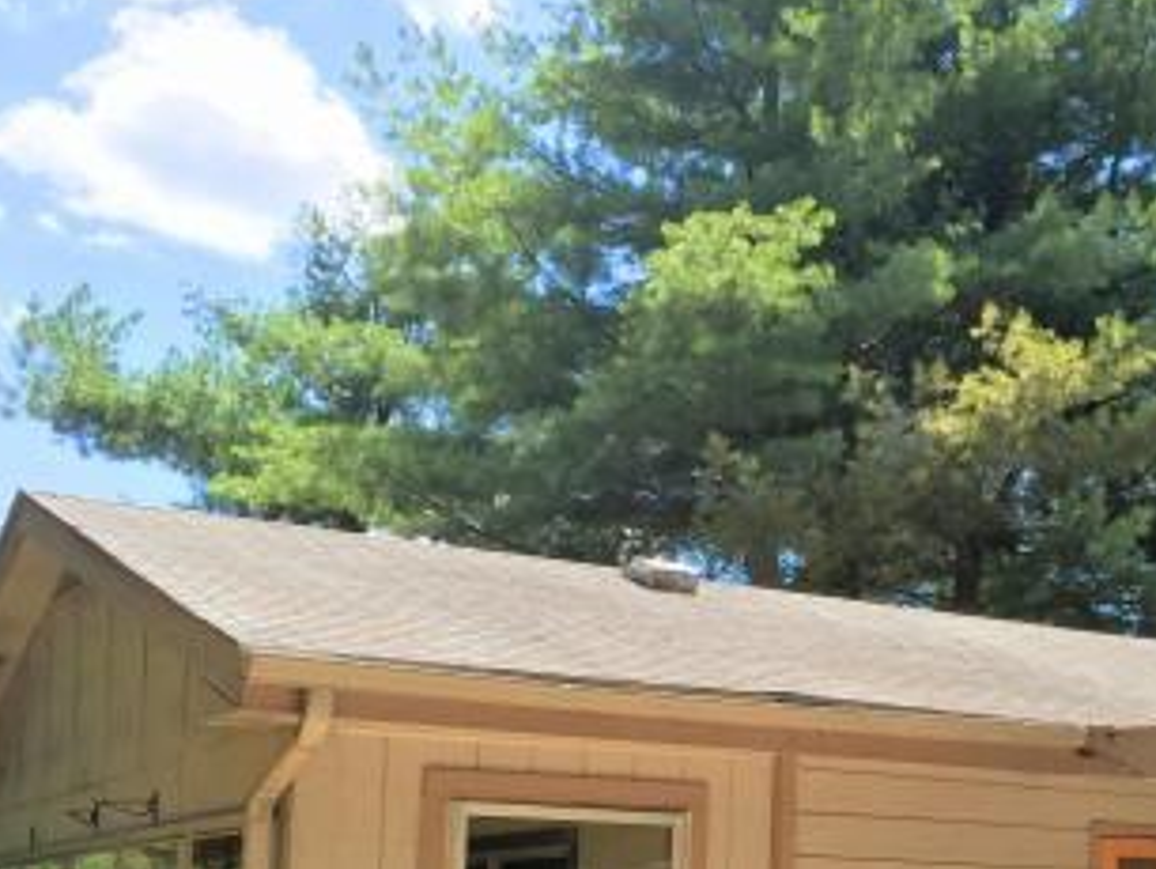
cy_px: 775
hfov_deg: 34.1
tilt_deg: +4.7
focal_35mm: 55
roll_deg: -0.8
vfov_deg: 25.8
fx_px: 1838
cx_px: 880
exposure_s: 1/682
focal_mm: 4.15
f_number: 2.2
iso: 32
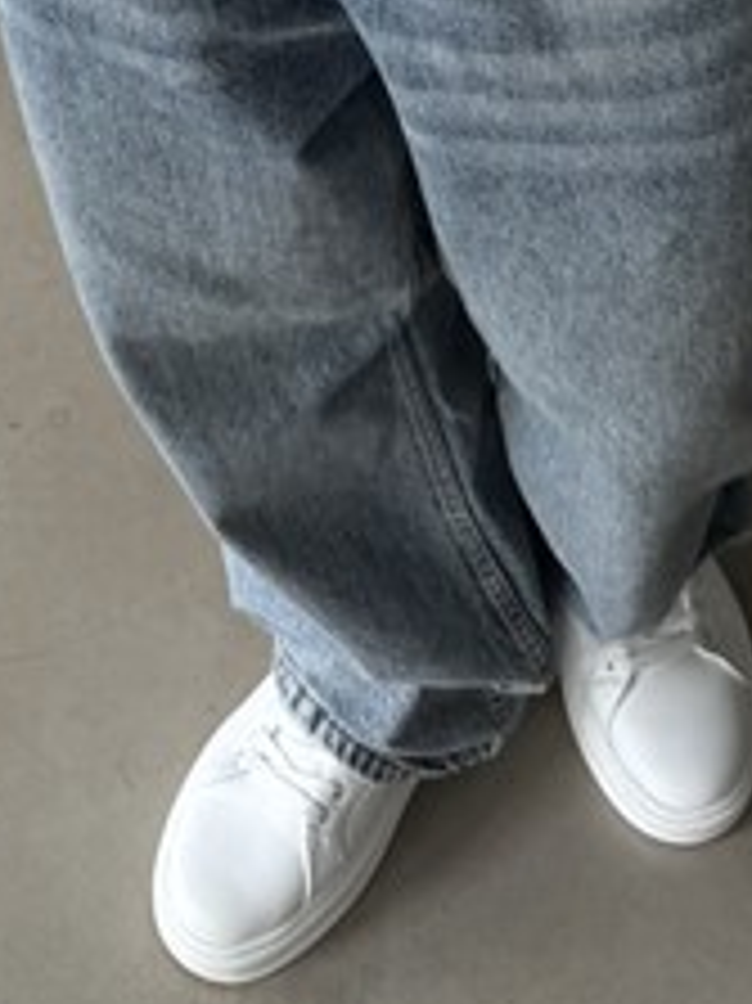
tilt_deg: -29.9
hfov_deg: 17.1
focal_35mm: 86
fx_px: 2493
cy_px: -729
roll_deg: +1.1
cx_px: 351
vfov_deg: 18.5
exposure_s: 1/385
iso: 80
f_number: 1.78
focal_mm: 6.76
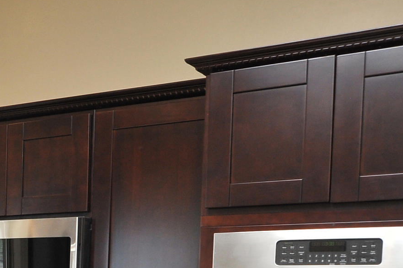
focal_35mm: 82
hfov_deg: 20.0
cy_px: 352
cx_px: -260
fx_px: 917
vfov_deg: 15.8
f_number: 11
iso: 1000
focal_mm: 24
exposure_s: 1/40
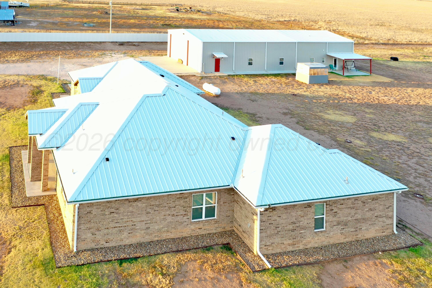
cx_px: 216
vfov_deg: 46.4
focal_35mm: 28
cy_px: 144
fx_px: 336
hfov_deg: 65.5
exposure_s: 1/60
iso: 100
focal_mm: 10.26
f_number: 3.5
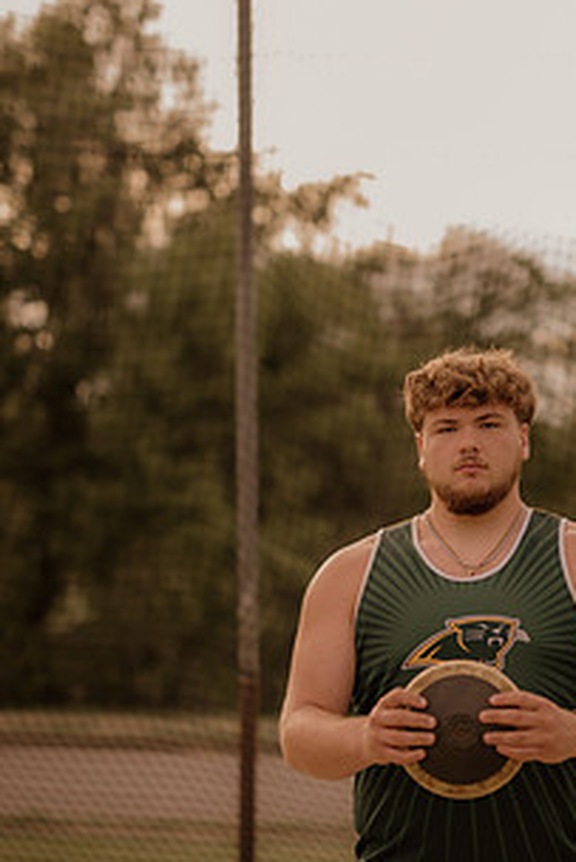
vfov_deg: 18.4
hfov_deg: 12.3
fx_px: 2661
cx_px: 403
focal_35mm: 111
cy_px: 578
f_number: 1.6
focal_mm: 50
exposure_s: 1/800
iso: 125
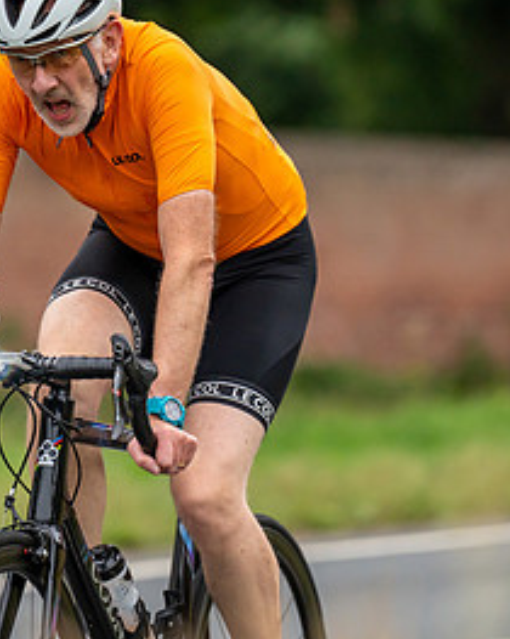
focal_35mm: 373
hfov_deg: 4.1
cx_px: 148
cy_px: 198
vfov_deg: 5.2
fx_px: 7046
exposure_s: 1/800
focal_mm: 180
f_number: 2.8
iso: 1000
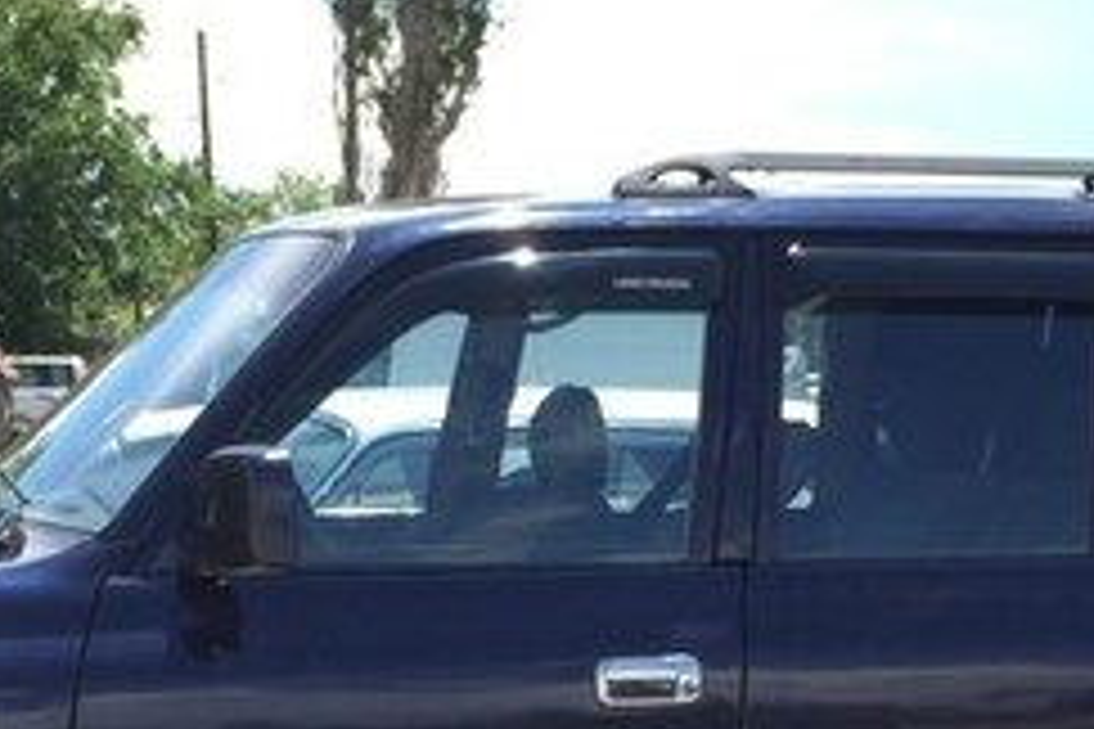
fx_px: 2492
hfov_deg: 24.7
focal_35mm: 82
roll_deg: -2.0
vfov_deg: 16.0
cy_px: 880
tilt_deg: -12.7
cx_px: 423
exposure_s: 1/746
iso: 32
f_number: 2.2
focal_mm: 4.15
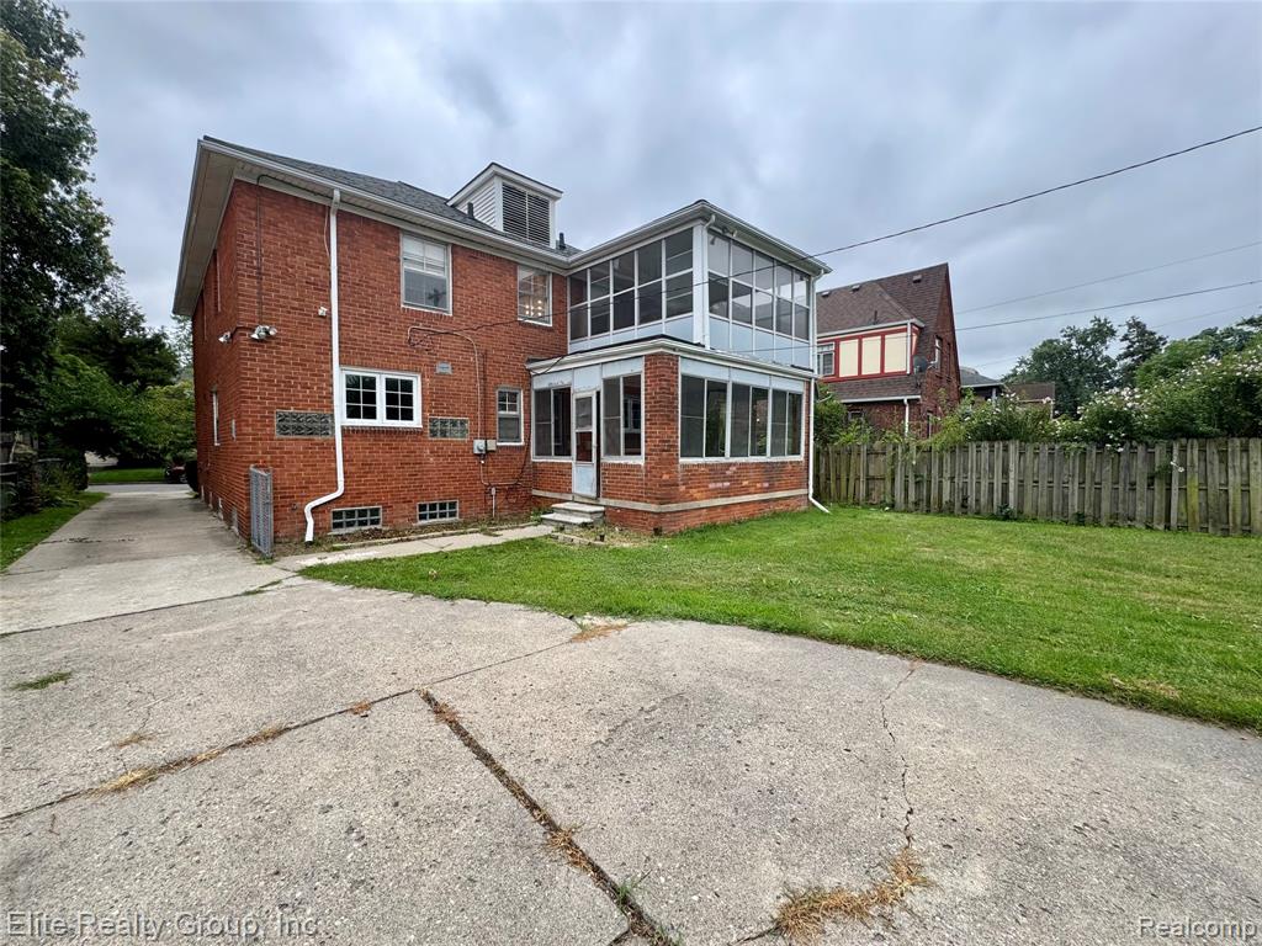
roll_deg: +1.2
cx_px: 631
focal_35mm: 14
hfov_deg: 102.1
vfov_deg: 85.7
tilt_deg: -2.0
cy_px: 473
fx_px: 510
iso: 40
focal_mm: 2.22
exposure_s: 1/340
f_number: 2.2
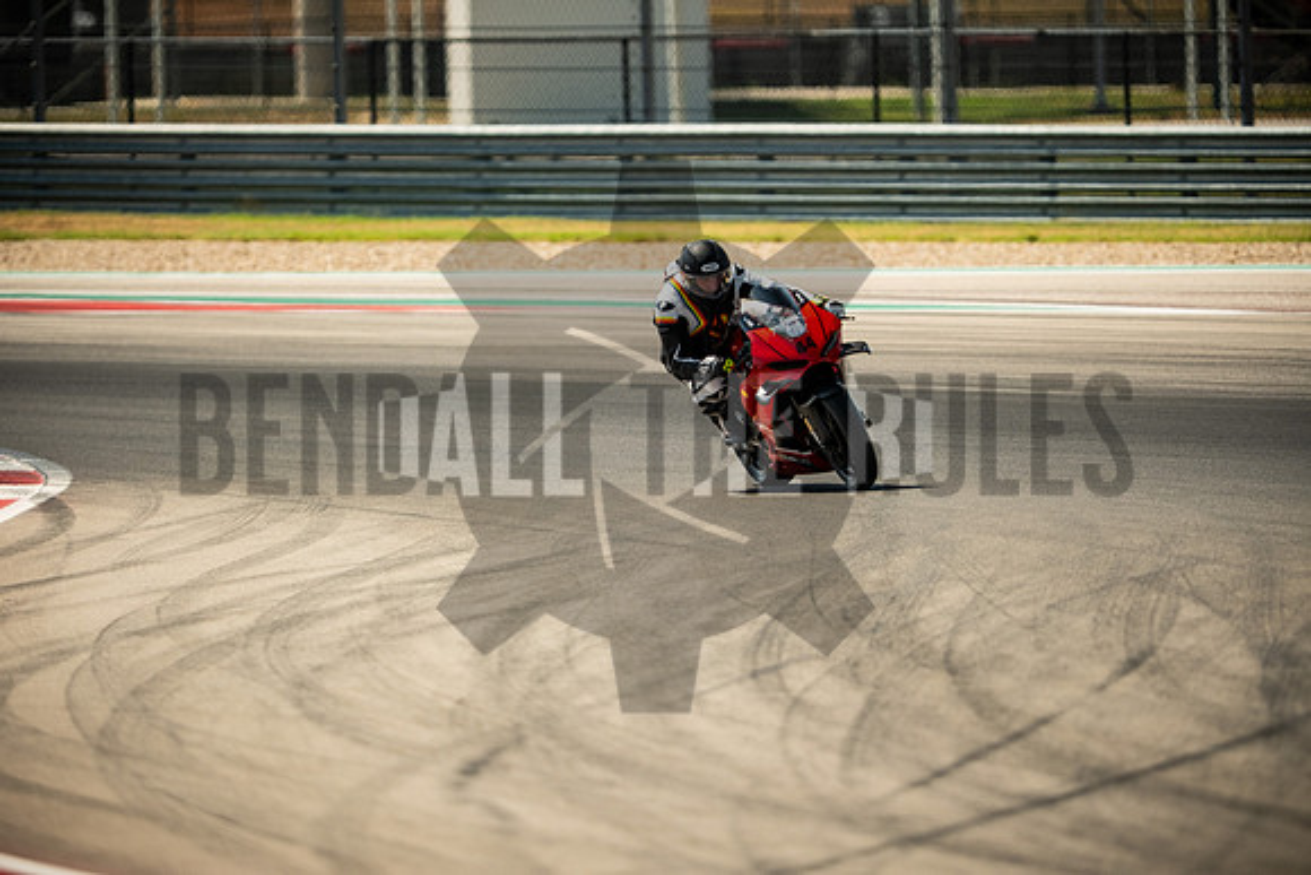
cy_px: 438
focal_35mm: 420
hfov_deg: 4.9
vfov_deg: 3.3
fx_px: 15298
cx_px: 656
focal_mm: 280
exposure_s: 1/2500
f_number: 2.8
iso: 320
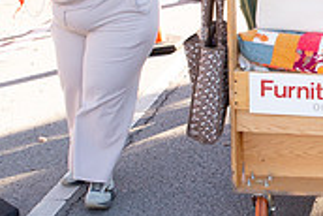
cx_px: 362
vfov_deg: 12.9
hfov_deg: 18.5
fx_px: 952
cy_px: 109
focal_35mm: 106
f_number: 7.1
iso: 800
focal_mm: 24
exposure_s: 1/200
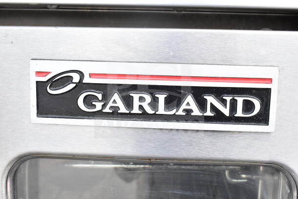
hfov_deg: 41.1
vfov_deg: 28.1
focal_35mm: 48
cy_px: 100
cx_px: 149
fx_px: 397
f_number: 10
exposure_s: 1/400
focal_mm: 32
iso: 1600
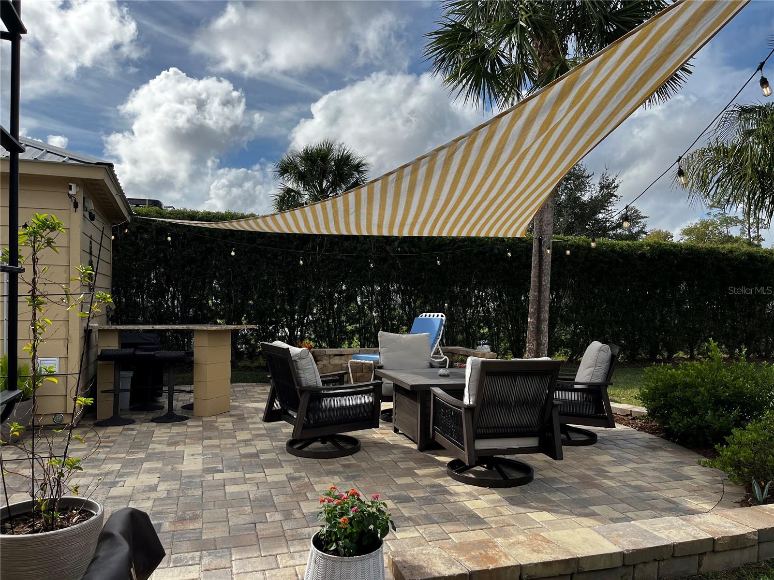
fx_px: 581
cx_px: 387
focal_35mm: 26
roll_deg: +0.8
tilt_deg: -0.7
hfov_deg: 67.3
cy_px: 290
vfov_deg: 53.1
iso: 50
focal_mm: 5.1
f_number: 1.6
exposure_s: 1/3215
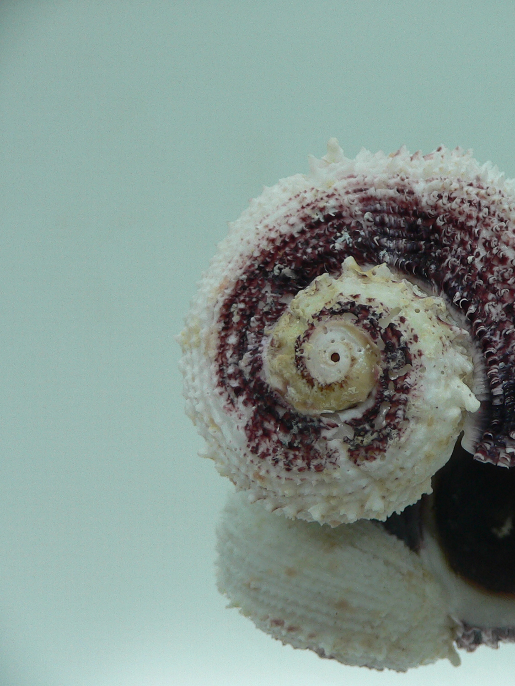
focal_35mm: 47
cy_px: 344
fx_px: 932
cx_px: 428
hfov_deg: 30.0
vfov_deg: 40.4
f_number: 2.8
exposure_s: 1/60
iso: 80
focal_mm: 4.6
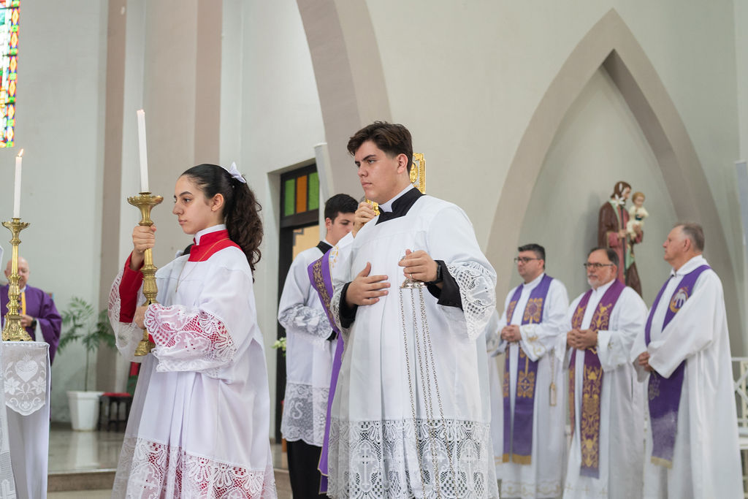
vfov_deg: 25.9
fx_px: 1085
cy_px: 250
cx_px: 374
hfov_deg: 38.0
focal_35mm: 52
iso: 640
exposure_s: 1/160
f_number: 2.8
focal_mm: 35
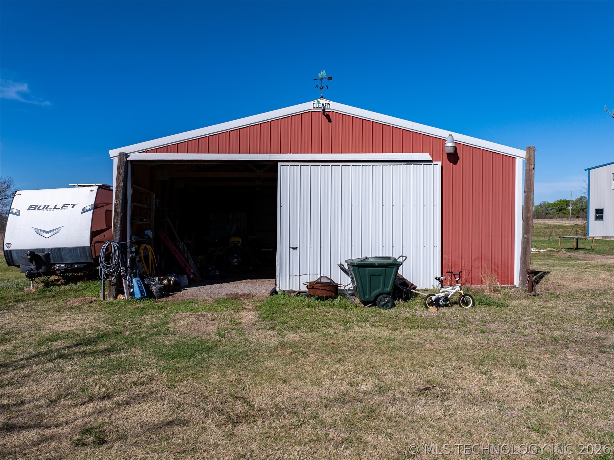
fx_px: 425
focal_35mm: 24
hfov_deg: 71.6
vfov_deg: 56.8
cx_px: 307
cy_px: 230
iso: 110
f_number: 2.8
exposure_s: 1/8000
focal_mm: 12.29
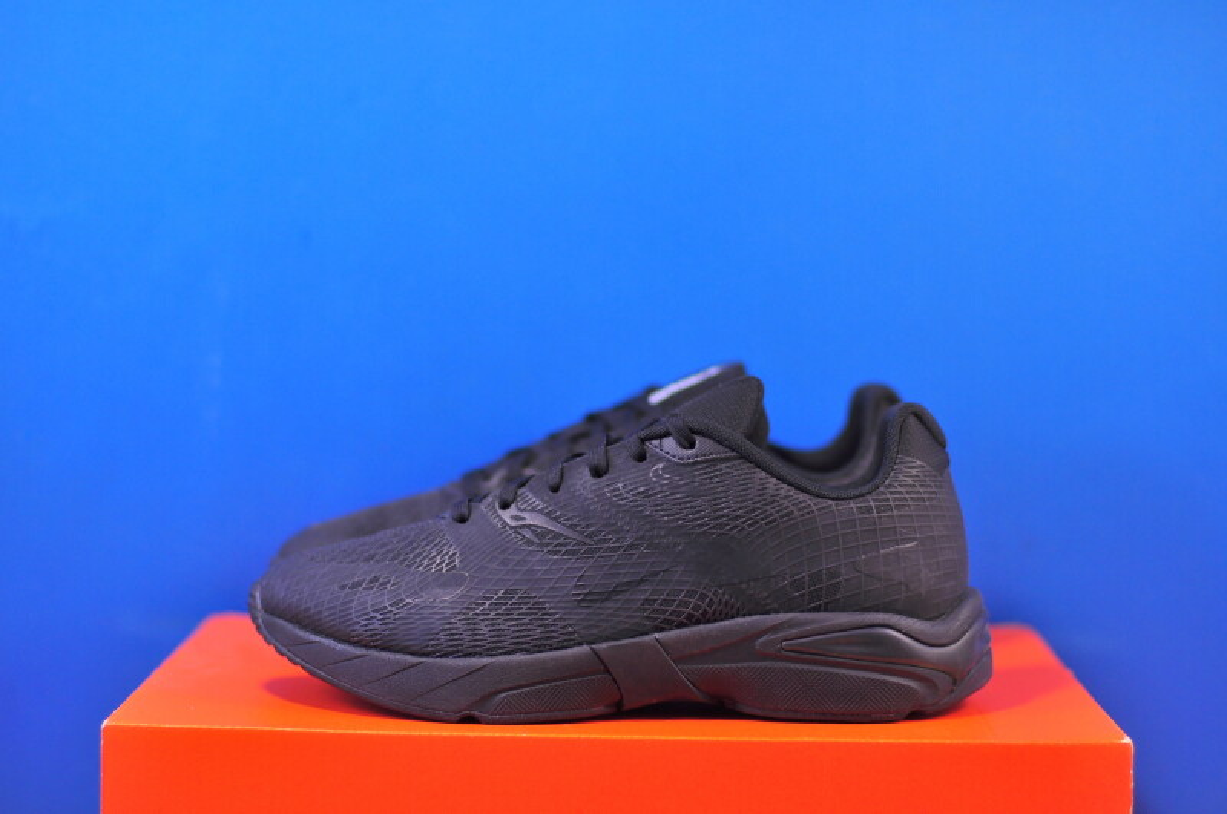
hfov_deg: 27.0
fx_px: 2553
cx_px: 614
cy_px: 407
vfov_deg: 18.1
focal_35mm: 75
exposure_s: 1/320
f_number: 2
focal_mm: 50
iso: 250
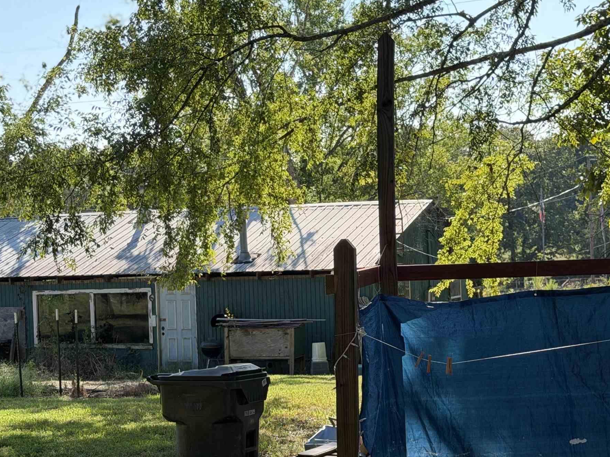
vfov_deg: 17.7
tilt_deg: -2.0
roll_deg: +3.6
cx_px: 399
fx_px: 1462
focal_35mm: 83
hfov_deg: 23.5
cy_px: 304
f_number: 1.78
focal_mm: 6.76
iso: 80
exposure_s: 1/1543
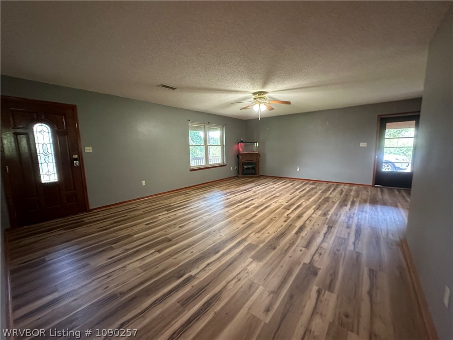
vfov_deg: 85.7
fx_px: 183
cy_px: 170
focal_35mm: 14
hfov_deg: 102.1
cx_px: 226
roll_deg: +0.6
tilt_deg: -6.9
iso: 1000
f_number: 2.2
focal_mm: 2.22
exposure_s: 1/60
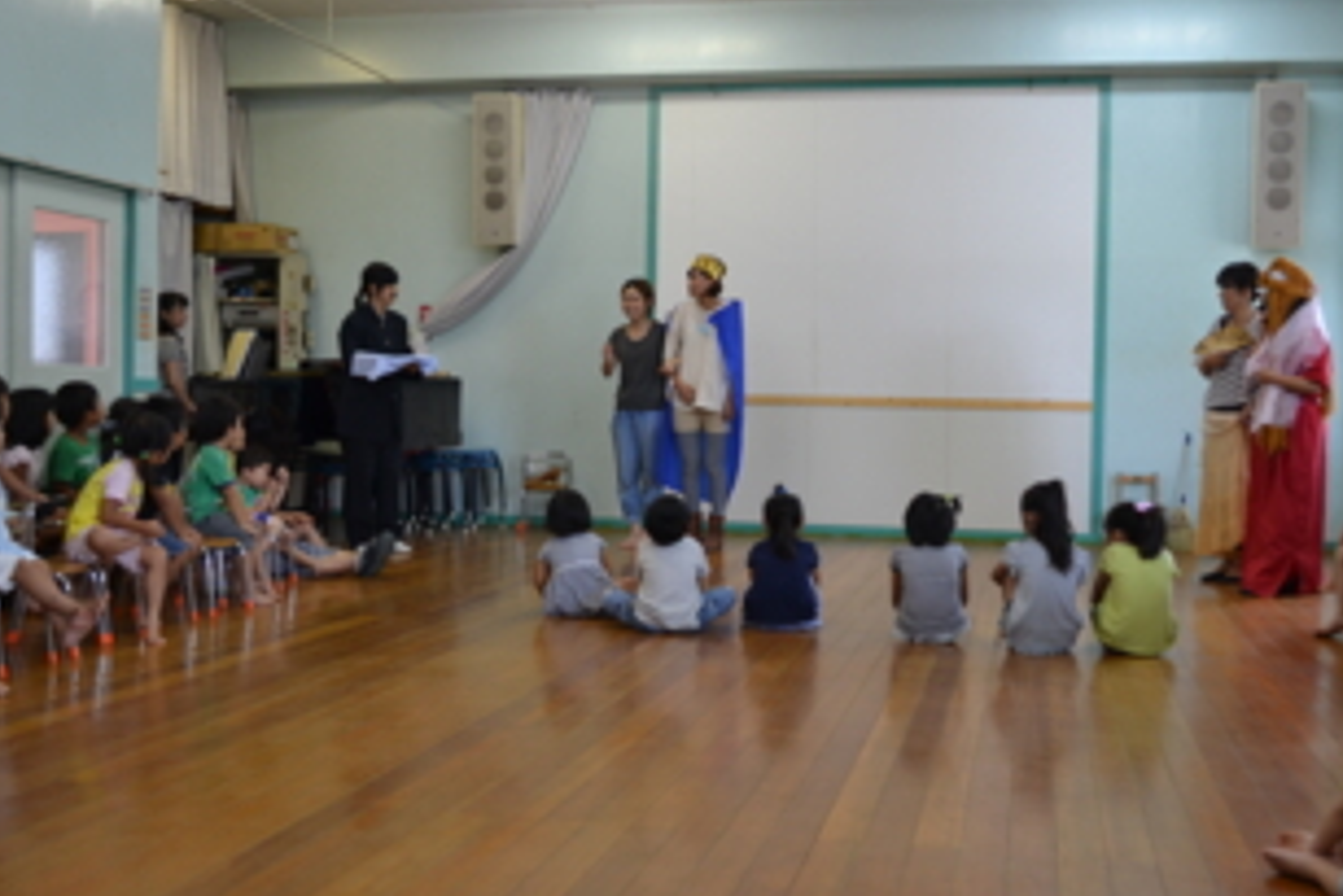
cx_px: 726
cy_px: 448
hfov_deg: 45.4
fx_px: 1605
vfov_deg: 31.2
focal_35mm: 43
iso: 400
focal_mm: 22
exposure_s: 1/60
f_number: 3.8
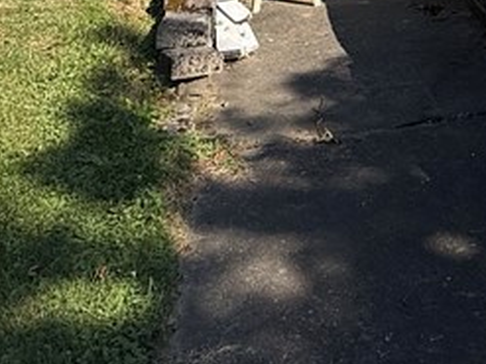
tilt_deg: +4.7
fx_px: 814
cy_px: -250
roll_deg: +0.4
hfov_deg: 30.9
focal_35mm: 58
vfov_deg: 20.0
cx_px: 484
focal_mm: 2.22
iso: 50
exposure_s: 1/1795
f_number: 2.2
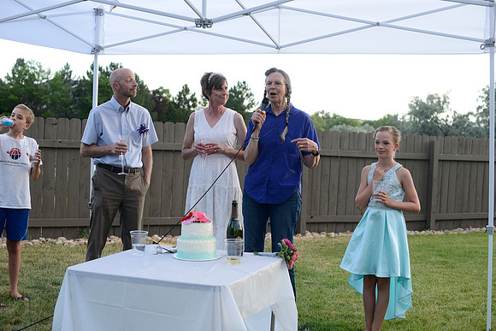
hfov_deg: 39.6
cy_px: 166
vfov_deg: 27.0
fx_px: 689
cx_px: 248
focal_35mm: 50
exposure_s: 1/250
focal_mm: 50
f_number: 4.5
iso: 400
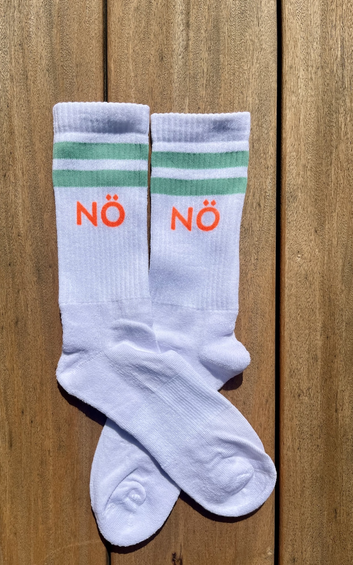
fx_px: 431
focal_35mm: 28
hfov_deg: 44.3
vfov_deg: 66.5
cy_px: 284
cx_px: 144
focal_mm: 5.1
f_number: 1.6
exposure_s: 1/17241
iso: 32
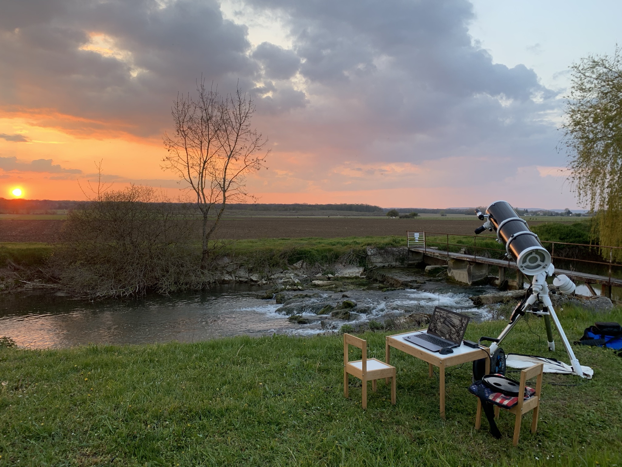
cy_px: 234
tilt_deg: -3.0
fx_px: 467
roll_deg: -0.2
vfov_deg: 53.1
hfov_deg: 67.3
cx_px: 311
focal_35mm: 26
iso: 32
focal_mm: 4.25
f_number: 1.8
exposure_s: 1/121
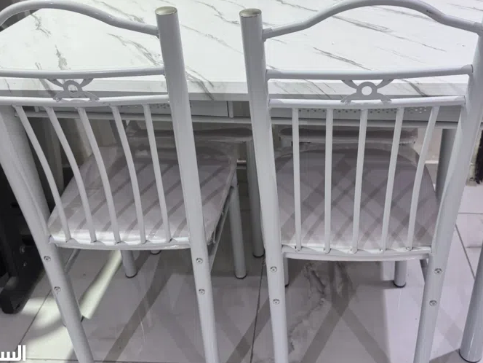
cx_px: 275
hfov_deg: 50.0
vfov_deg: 38.4
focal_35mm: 37
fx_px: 516
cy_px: 135
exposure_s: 1/50
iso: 320
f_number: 1.78
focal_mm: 6.76
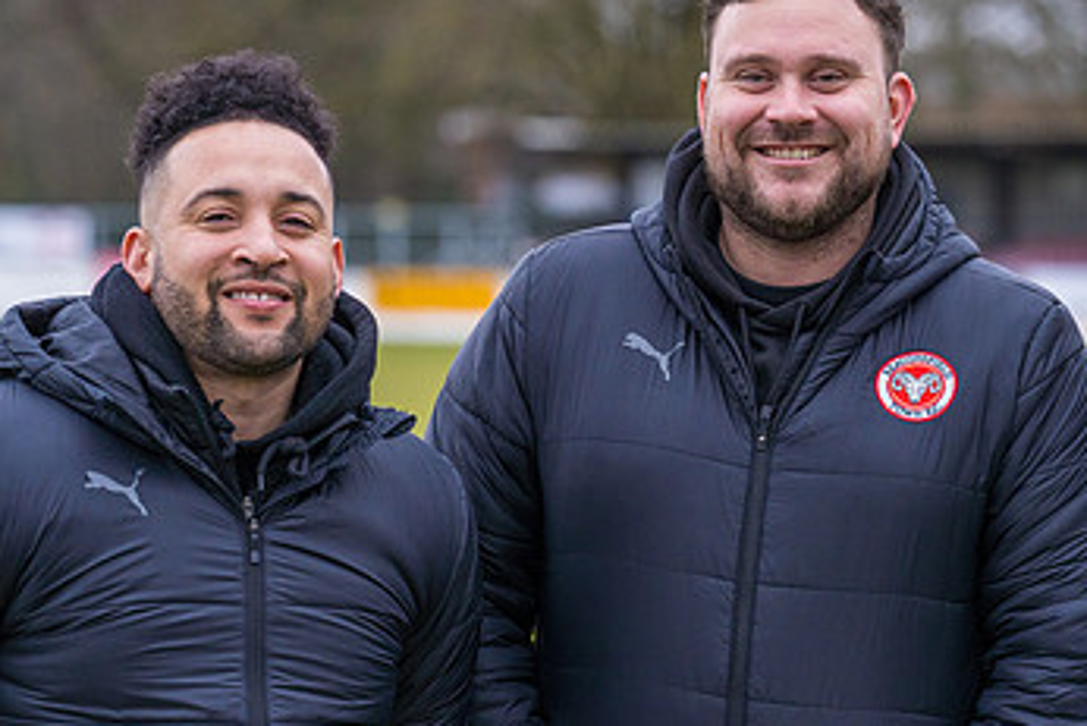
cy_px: 404
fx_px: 6826
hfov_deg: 9.1
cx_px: 726
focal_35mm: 226
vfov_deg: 6.1
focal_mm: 135
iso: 800
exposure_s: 1/2000
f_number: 4
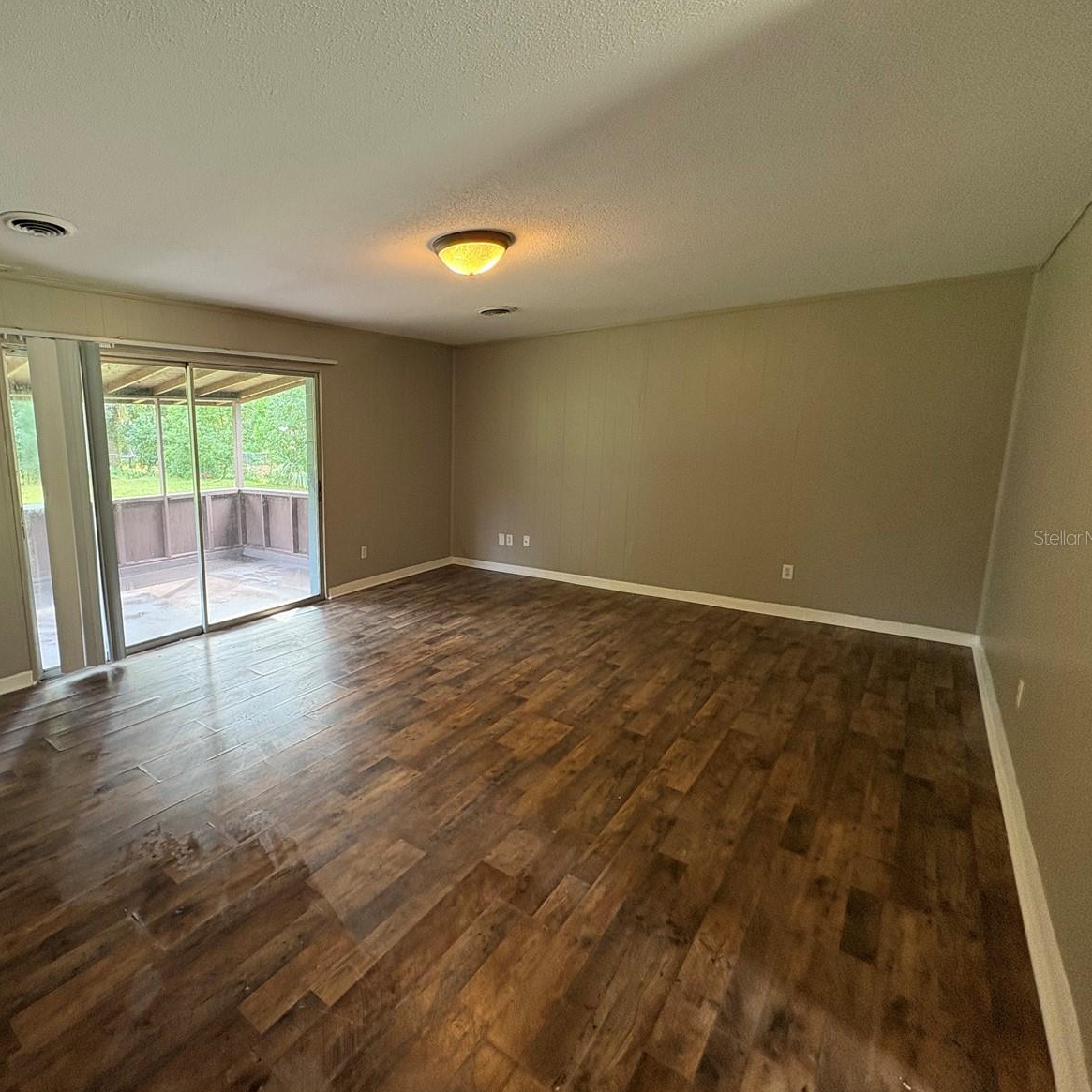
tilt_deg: -9.7
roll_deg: +0.6
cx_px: 372
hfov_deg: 81.4
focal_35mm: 17
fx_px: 607
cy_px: 537
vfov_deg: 84.0
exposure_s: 1/60
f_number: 2.2
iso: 125
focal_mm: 2.22
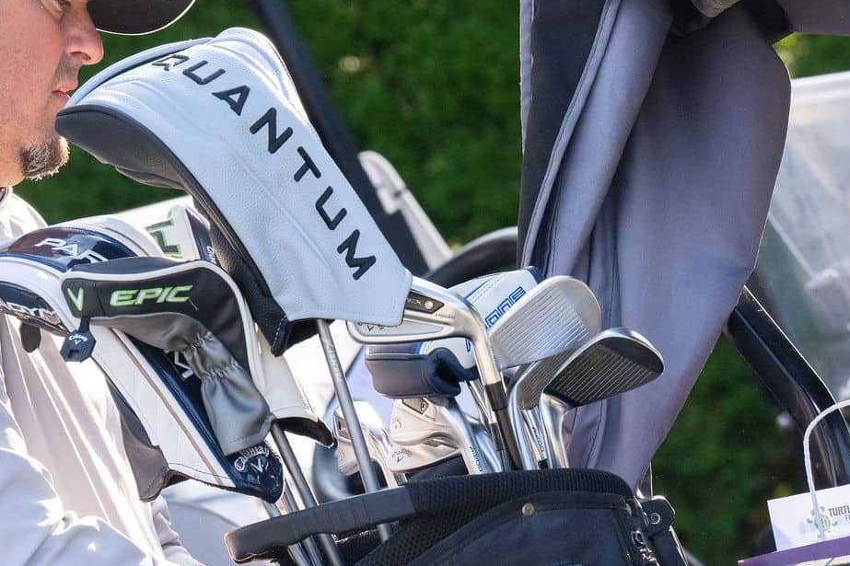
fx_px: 8380
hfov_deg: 5.8
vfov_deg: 3.9
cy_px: 240
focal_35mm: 355
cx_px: 346
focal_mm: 160
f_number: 9
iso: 2000
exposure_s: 1/800
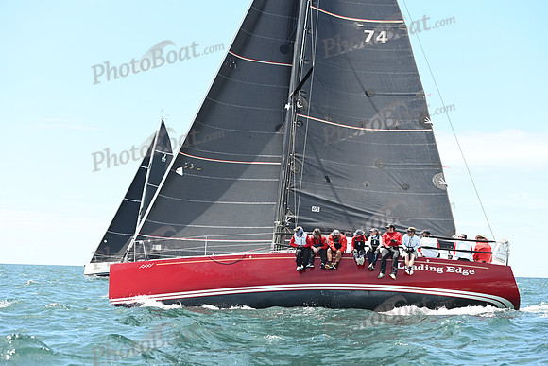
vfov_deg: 17.1
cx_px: 274
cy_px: 183
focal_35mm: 80
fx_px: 1218
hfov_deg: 25.4
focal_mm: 80
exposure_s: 1/1000
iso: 320
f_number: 5
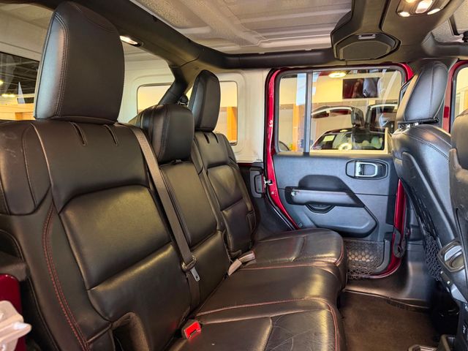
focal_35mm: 24
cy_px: 176
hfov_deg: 71.6
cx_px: 234
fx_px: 324
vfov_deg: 56.8
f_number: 1.78
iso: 800
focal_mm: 6.76
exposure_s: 1/40
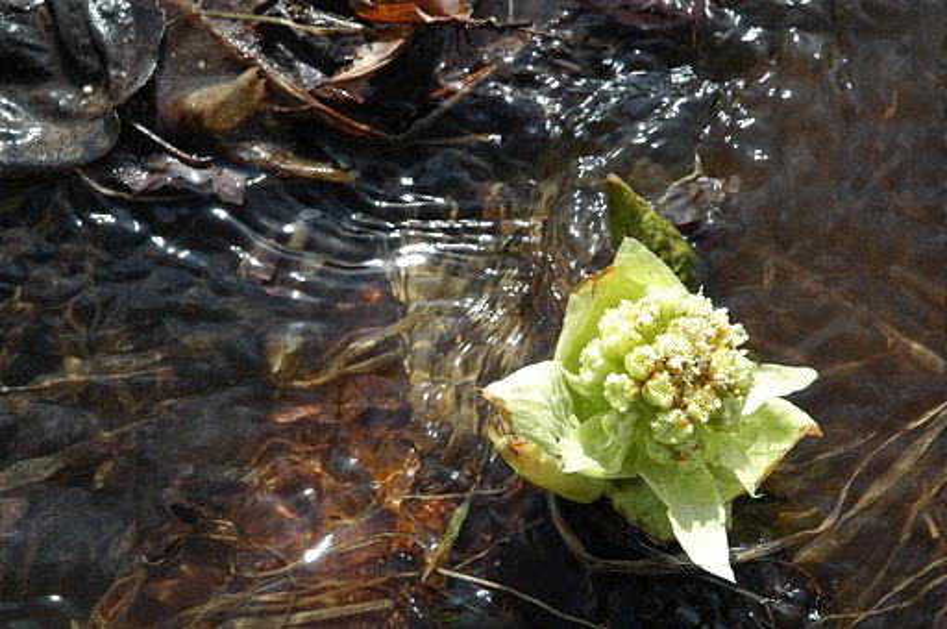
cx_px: 474
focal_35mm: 105
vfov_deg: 13.0
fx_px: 2759
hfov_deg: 19.5
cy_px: 314
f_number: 11
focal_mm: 70
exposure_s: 1/250
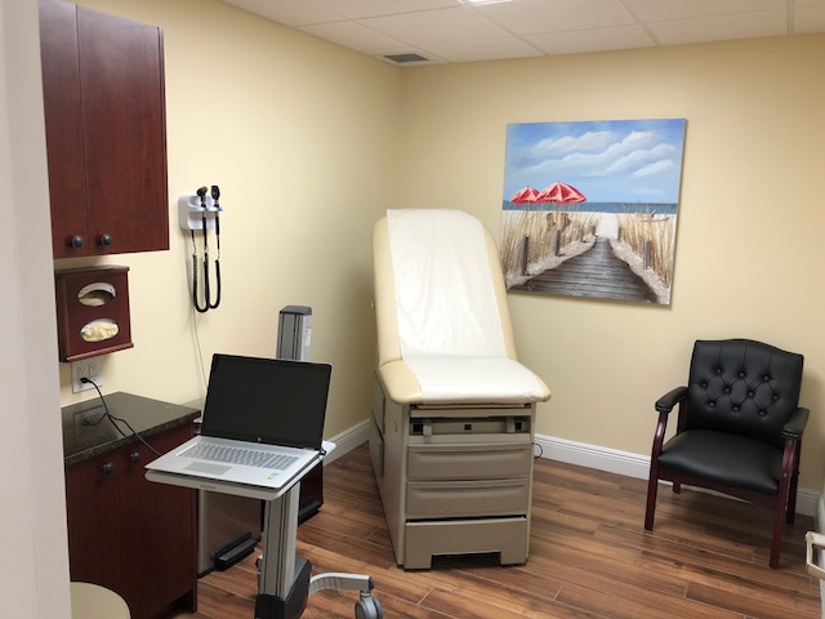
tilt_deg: -8.3
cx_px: 412
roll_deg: -0.9
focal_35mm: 28
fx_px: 667
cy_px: 310
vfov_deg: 49.7
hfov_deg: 63.4
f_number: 1.8
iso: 25
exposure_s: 1/30
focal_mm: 4
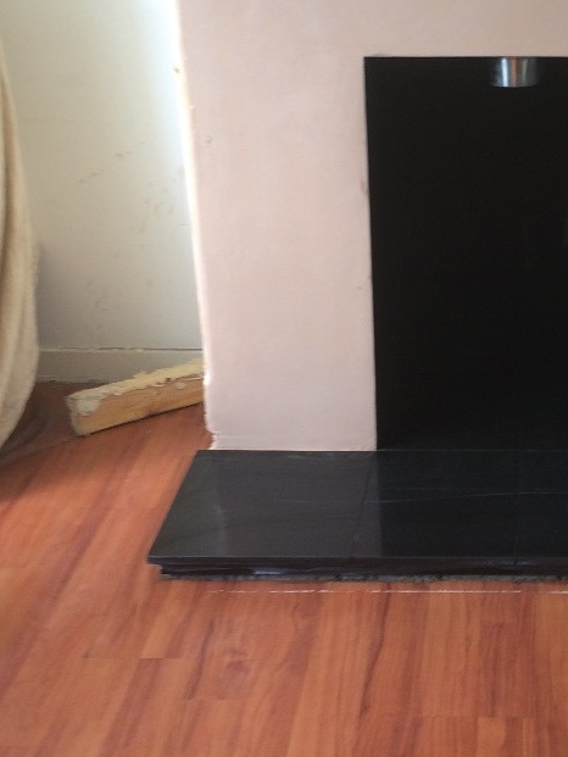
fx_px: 1225
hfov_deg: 25.3
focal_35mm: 56
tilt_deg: -23.0
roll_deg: -0.4
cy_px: 238
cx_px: 509
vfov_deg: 34.0
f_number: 2.2
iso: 50
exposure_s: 1/50
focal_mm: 4.15
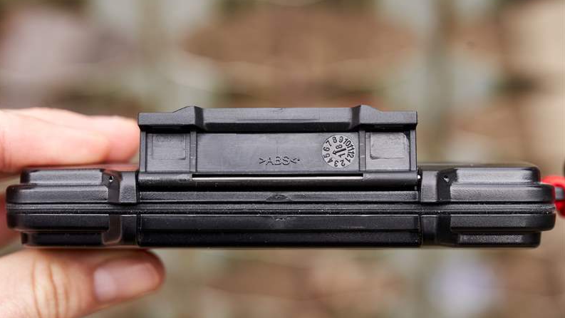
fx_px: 1109
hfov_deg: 28.6
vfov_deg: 16.3
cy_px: 172
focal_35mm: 74
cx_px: 281
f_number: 5
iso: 200
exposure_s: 1/100
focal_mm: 70
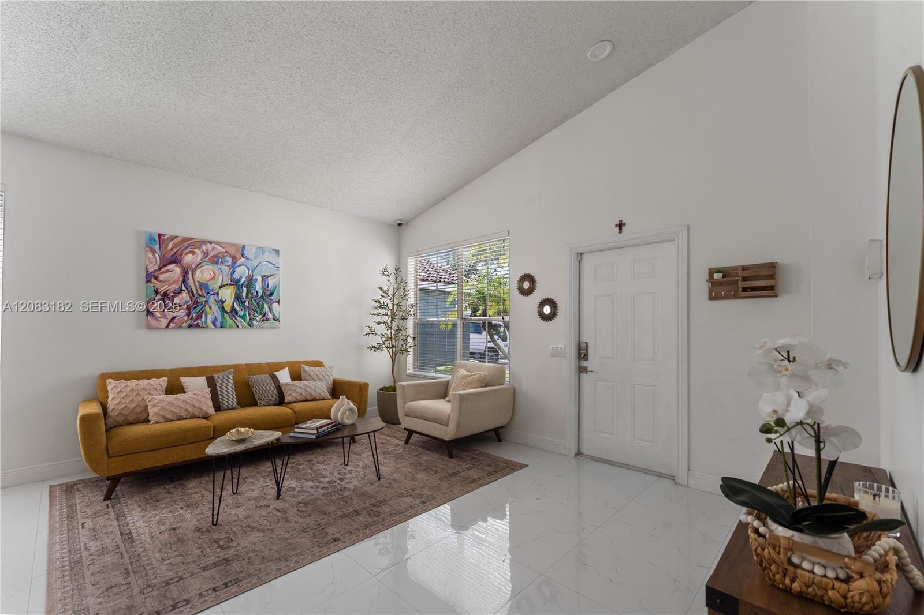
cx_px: 462
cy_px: 308
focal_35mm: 14
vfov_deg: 81.2
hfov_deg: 104.3
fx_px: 359
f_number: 8
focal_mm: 14
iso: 320
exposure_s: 1/10
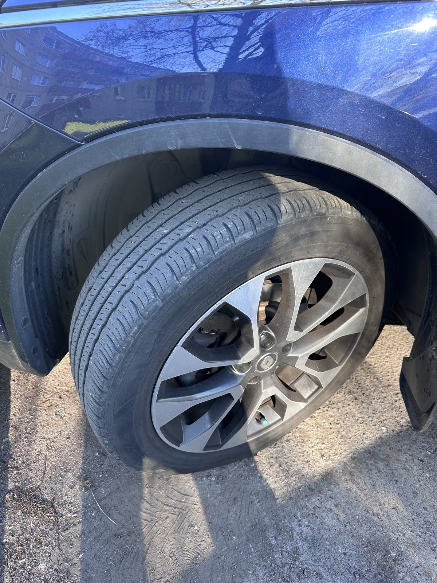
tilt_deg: -33.1
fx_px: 404
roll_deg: -1.6
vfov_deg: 71.6
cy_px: 292
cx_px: 218
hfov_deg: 56.8
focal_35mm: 24
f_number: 1.78
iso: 80
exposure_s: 1/121
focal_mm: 6.86
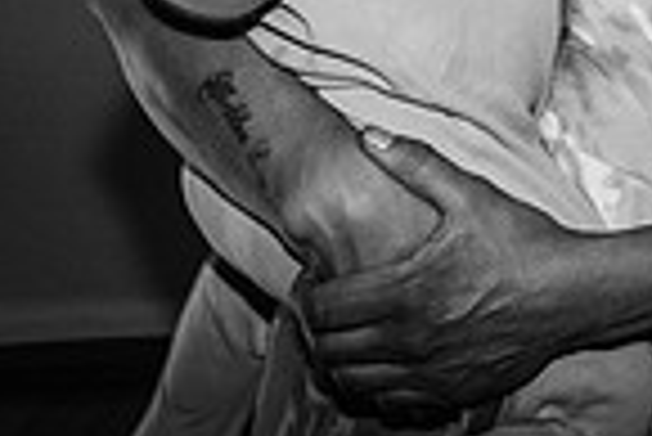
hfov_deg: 15.1
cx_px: 1120
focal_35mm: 120
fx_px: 2175
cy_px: -272
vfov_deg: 10.9
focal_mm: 20
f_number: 10
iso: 640
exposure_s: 1/25
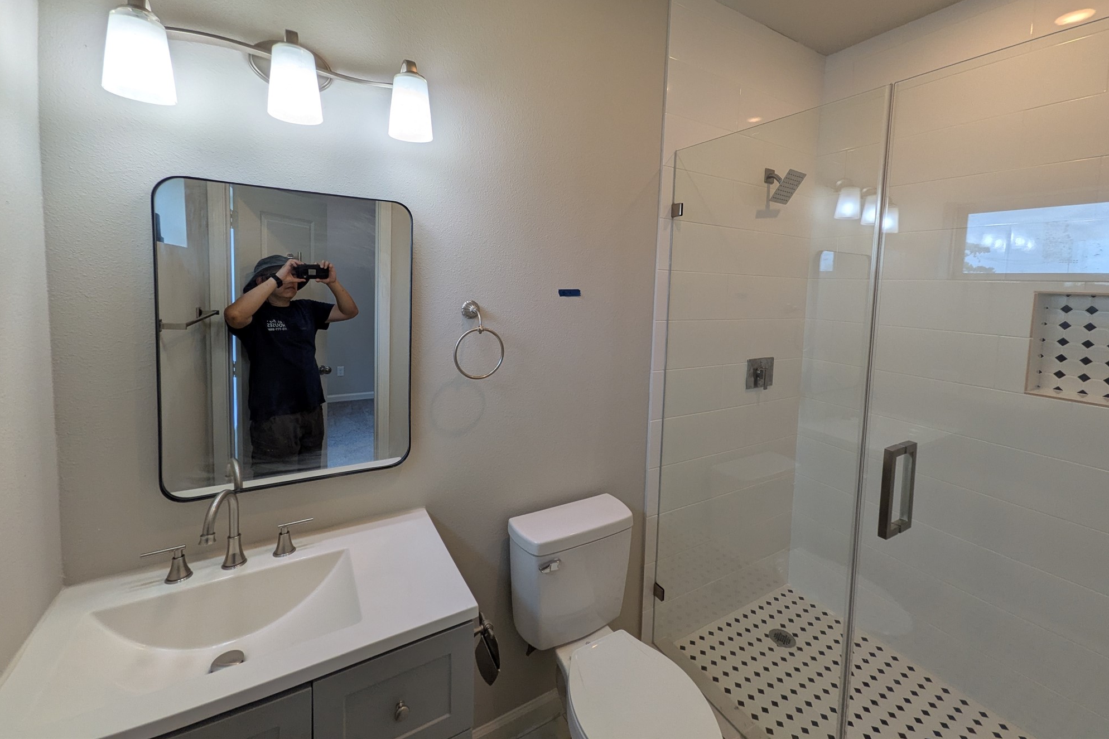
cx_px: 568
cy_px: 311
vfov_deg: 76.8
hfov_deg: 100.4
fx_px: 462
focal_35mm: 15
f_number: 2.2
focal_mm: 1.85
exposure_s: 1/120
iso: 37
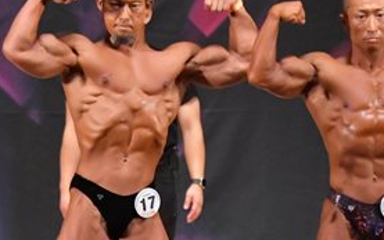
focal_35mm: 575
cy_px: 186
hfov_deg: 3.7
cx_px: 123
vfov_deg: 2.3
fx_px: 6016
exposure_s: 1/400
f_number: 5.6
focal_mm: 135
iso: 7200
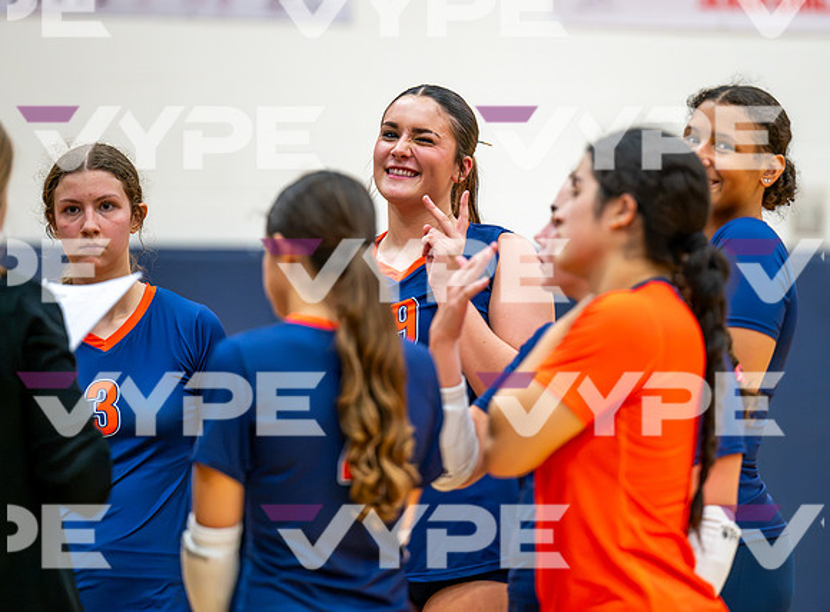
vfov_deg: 6.3
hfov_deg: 8.6
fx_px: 5550
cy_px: 260
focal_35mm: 233
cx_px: 478
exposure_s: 1/800
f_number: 2.8
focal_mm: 185
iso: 4000
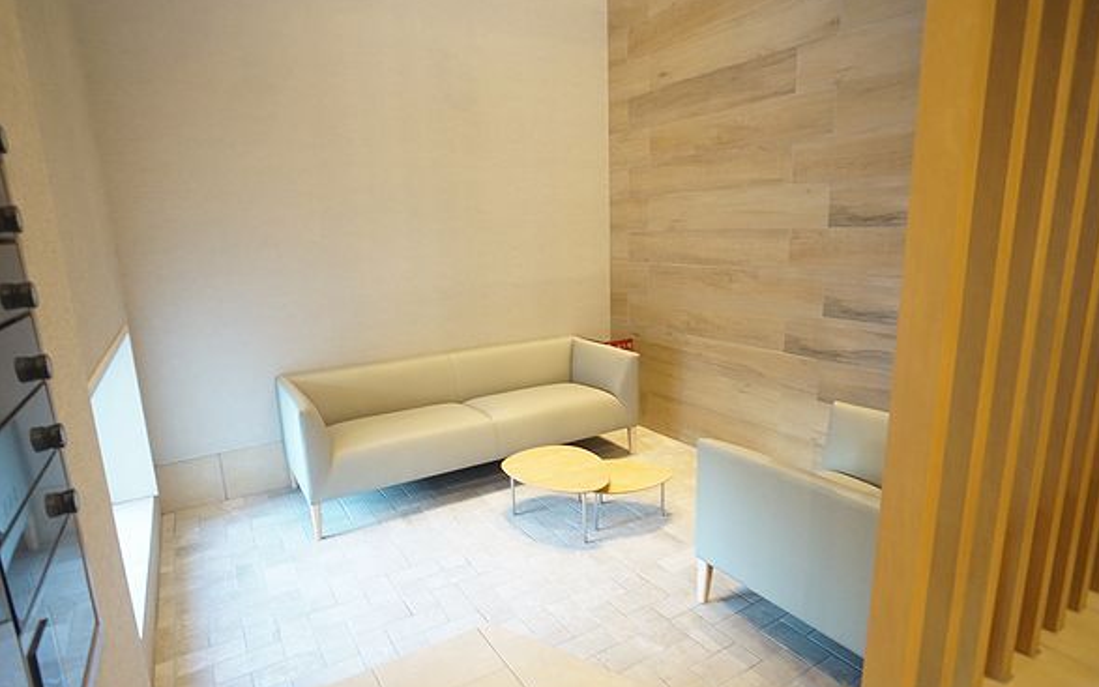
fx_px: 749
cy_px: 363
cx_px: 560
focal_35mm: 25
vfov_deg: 49.3
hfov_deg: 72.5
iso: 800
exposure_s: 1/30
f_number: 2.8
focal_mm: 16
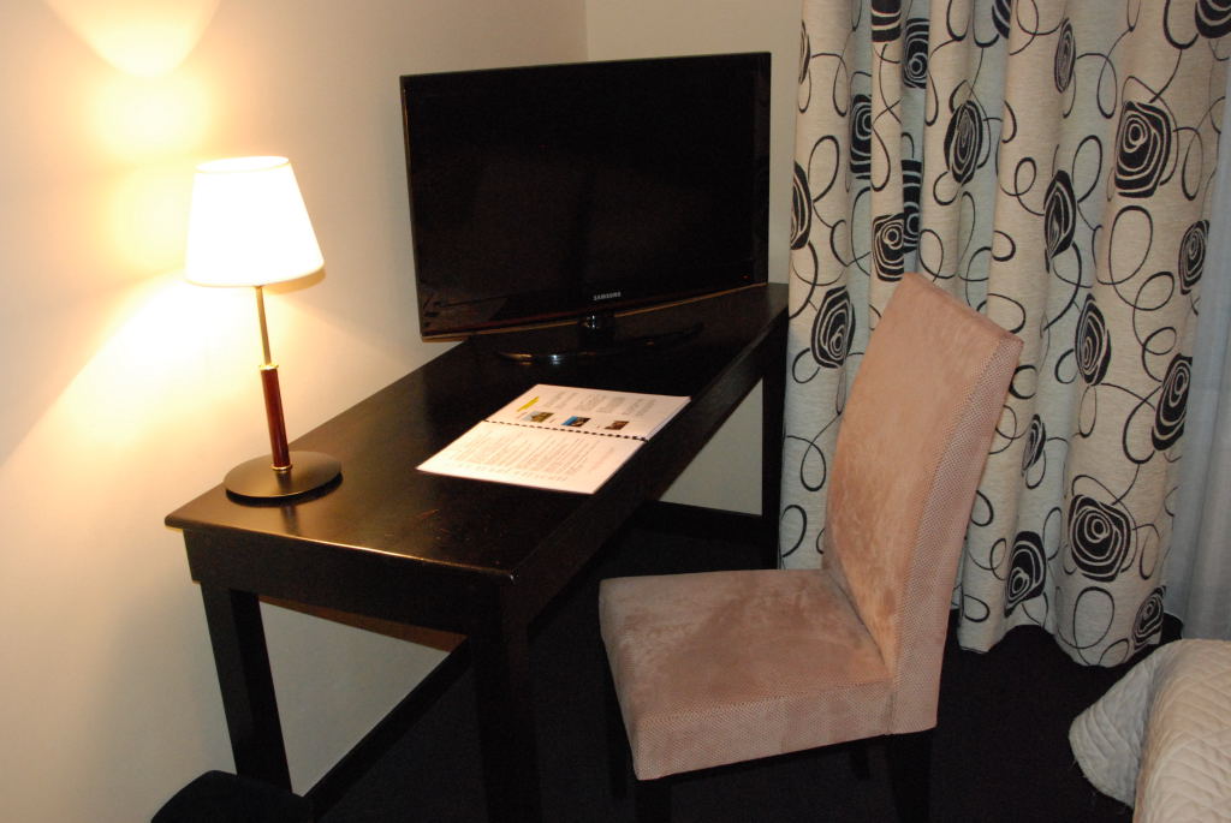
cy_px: 412
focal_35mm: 36
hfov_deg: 53.1
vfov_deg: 37.0
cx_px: 616
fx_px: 1232
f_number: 6.3
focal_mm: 24
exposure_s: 1/60
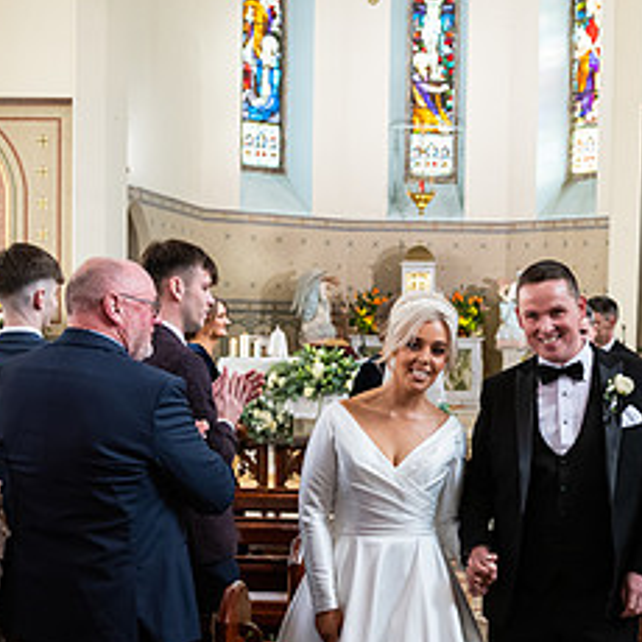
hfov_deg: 28.1
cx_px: 500
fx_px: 1259
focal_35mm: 60
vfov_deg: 28.5
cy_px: 415
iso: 1000
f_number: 3.5
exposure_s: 1/250
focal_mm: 28
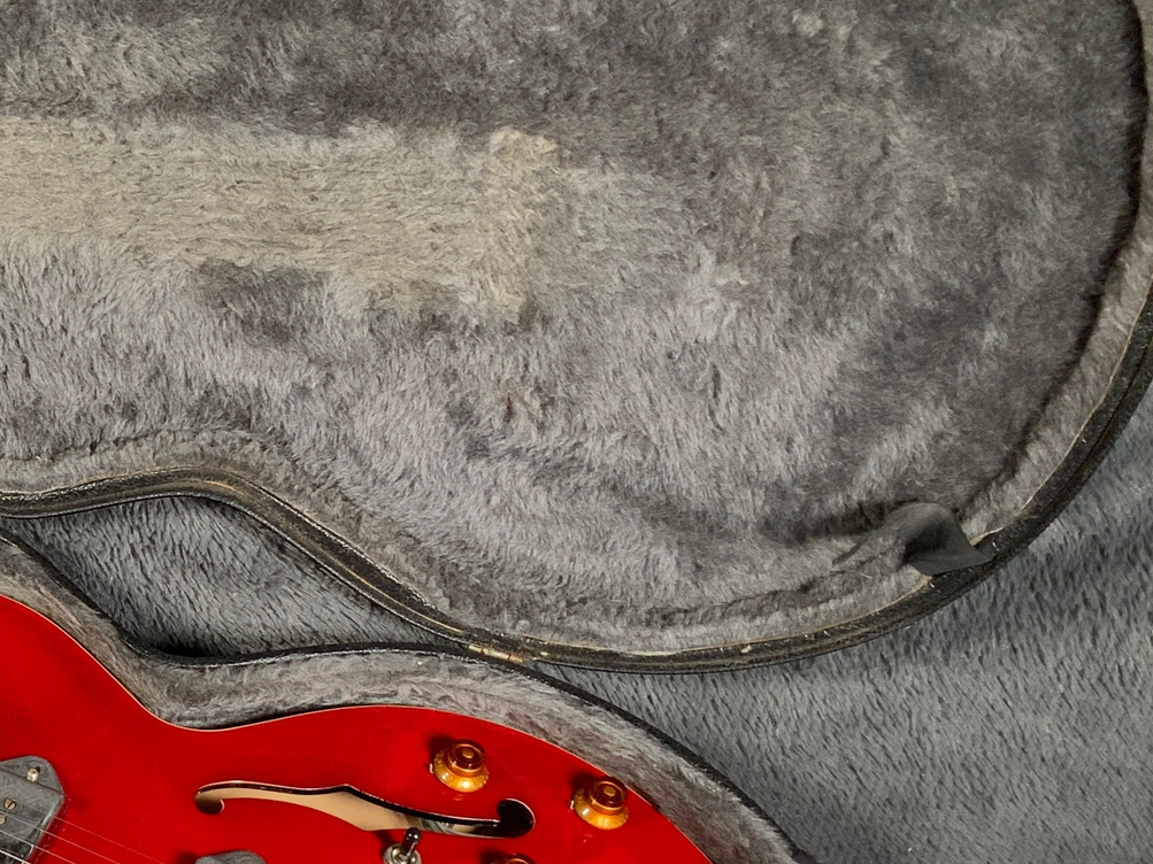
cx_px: -67
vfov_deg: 19.7
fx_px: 2465
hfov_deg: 24.8
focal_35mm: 74
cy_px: 672
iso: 64
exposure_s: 1/78
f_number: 1.8
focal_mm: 3
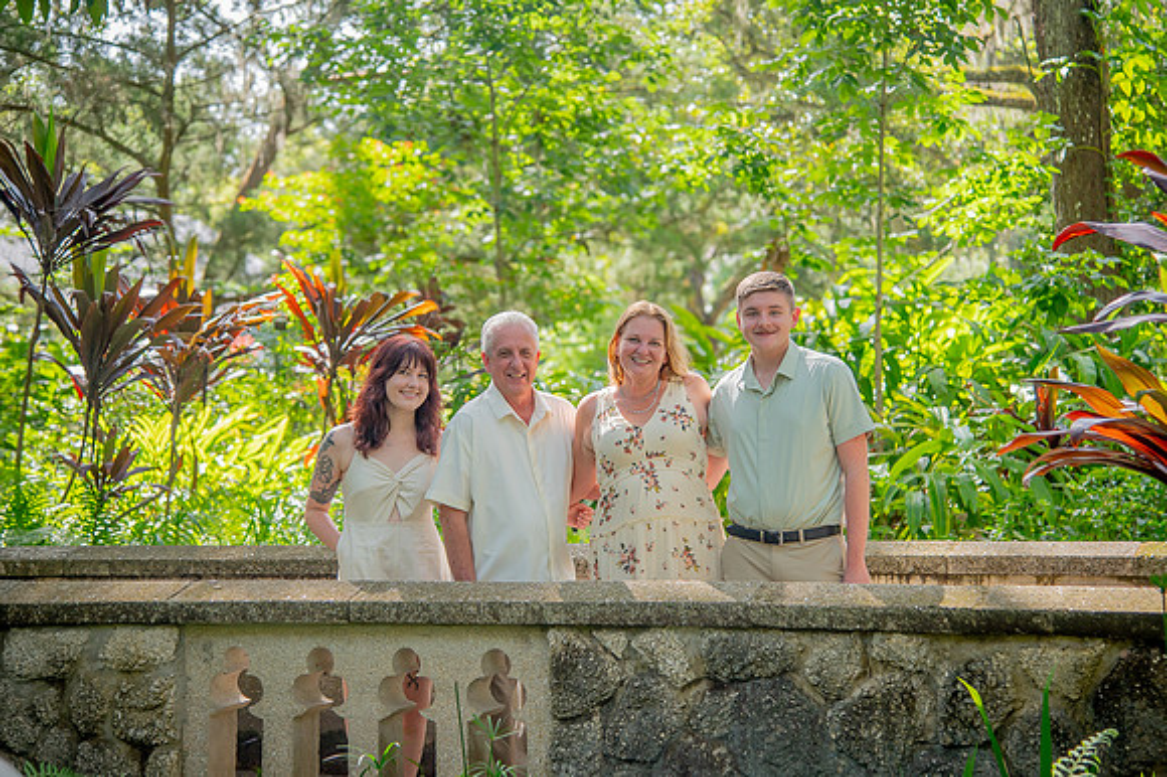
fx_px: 2263
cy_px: 384
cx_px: 595
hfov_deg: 28.9
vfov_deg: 19.5
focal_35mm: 70
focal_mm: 65
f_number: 4
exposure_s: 1/400
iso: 320
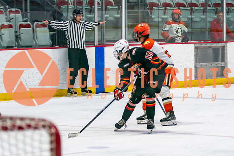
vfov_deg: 6.7
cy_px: 121
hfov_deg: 10.1
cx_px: 165
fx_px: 1325
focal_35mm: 204
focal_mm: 95
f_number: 2.8
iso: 500
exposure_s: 1/640
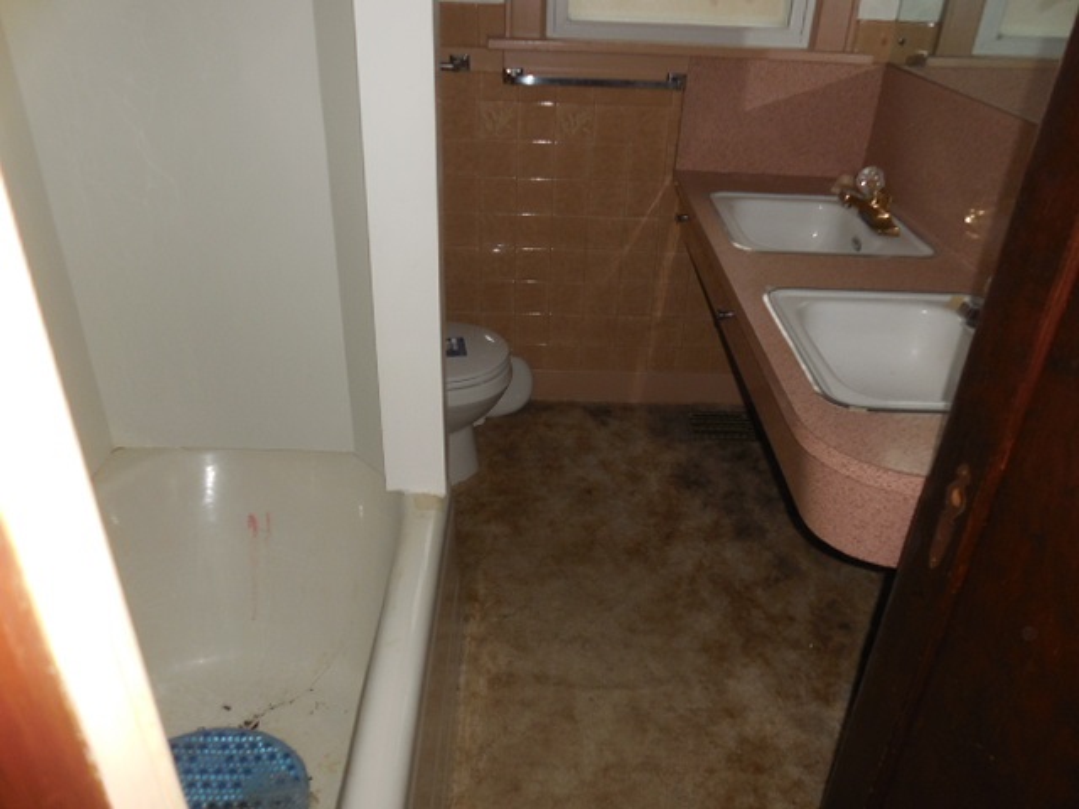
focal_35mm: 26
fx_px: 810
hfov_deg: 67.3
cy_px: 404
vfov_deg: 53.1
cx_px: 540
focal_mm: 4.6
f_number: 3.5
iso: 200
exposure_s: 1/25
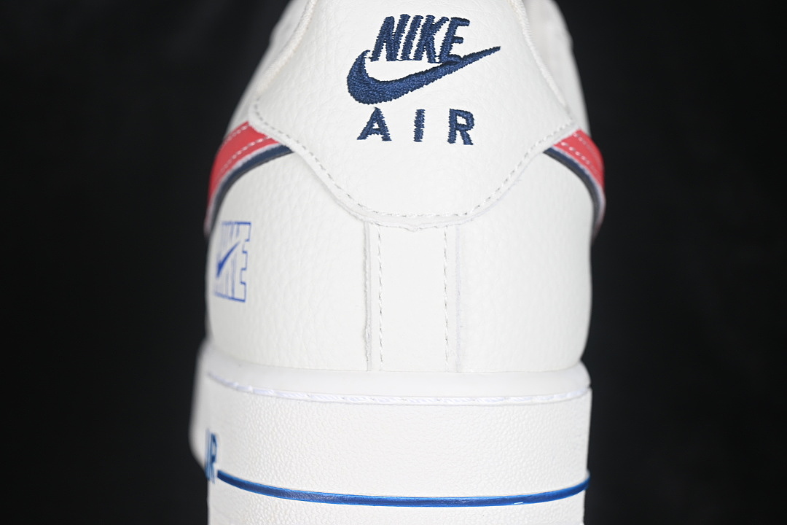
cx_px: 394
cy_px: 262
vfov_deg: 18.2
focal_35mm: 75
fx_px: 1639
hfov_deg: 27.0
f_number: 7.1
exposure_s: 1/80
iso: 160
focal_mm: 50
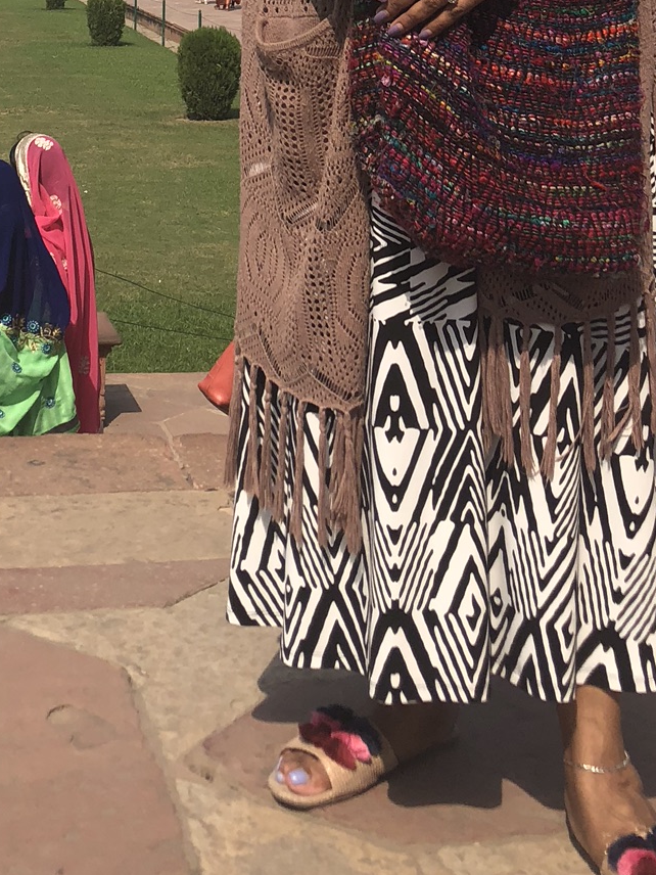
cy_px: -135
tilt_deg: +3.1
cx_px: 182
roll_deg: +0.4
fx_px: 1693
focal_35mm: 67
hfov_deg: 21.8
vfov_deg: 26.3
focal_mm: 3.99
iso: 20
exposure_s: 1/2088
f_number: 1.8
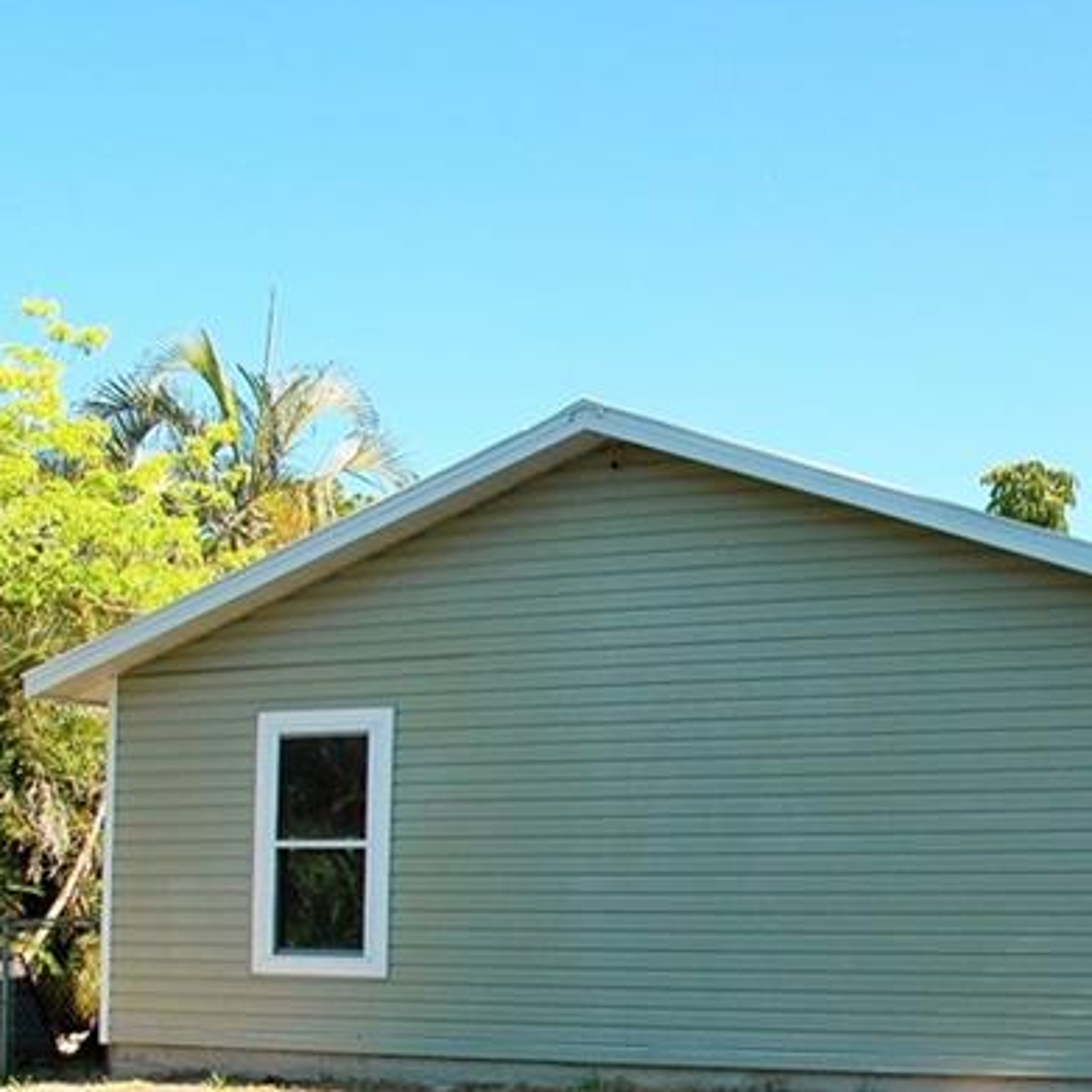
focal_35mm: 60
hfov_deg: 27.2
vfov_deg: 28.2
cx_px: 1050
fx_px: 2141
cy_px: 818
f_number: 5
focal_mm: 18
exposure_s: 1/500
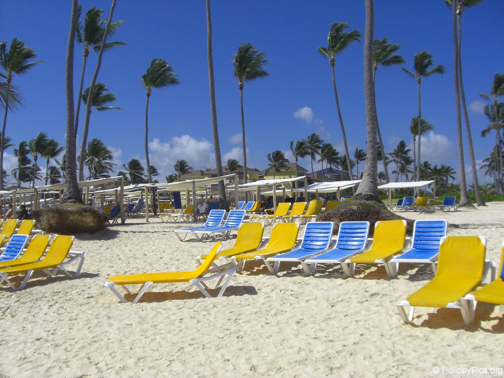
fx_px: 553
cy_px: 189
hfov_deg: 49.0
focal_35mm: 38
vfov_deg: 37.7
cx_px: 252
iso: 64
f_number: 8
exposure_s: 1/320
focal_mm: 6.2
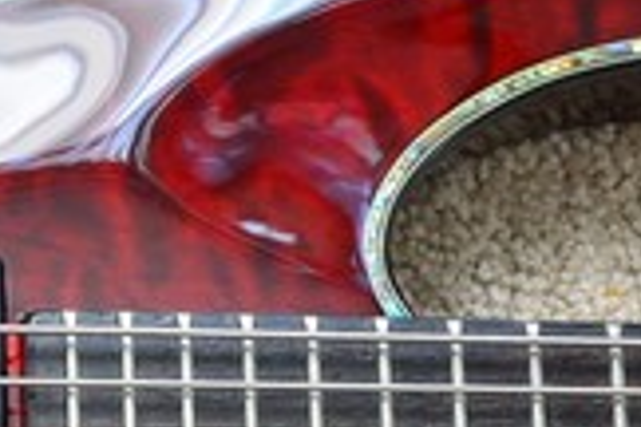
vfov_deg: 9.7
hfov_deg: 13.9
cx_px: -324
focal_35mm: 138
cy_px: 617
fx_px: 2457
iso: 500
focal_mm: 18.5
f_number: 4
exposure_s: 1/80
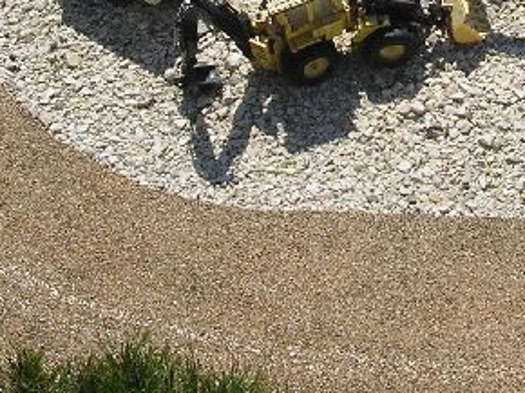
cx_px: 471
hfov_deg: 18.4
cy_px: -143
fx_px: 1591
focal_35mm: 105
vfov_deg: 13.5
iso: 100
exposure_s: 1/521
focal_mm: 5.8
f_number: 5.6
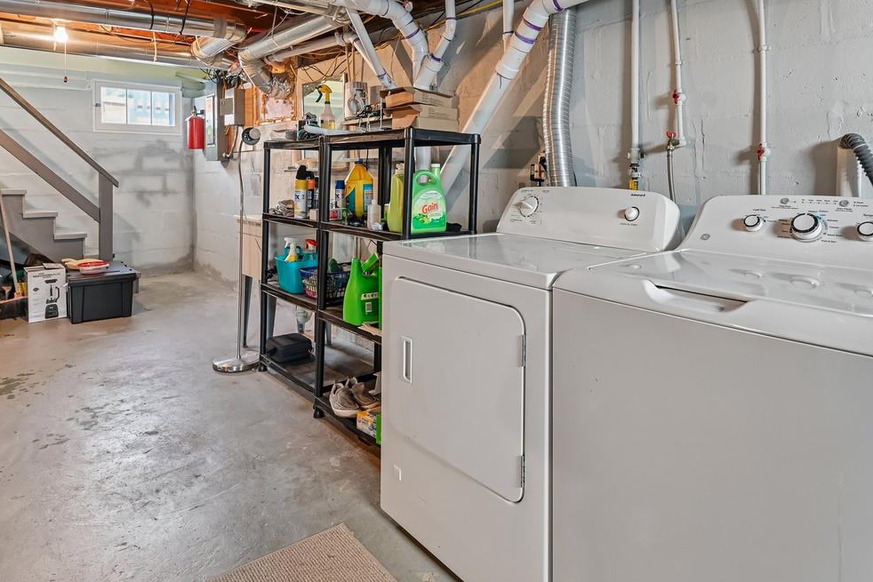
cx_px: 461
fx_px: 551
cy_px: 169
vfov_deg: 53.9
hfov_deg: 76.7
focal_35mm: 23
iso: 400
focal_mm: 15.5
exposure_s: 1/2.5
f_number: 8
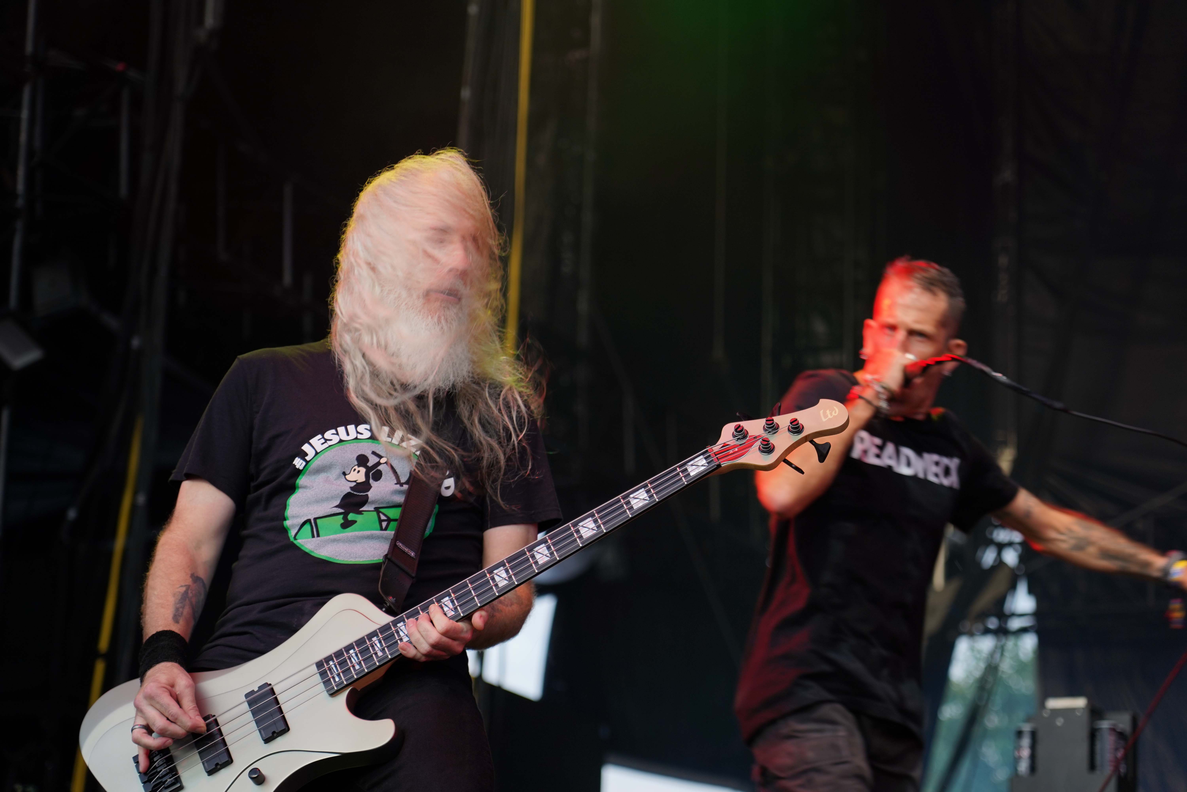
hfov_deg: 19.5
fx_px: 3462
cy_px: 396
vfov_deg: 13.0
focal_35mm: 105
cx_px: 594
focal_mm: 105
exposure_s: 1/125
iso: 200
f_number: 4
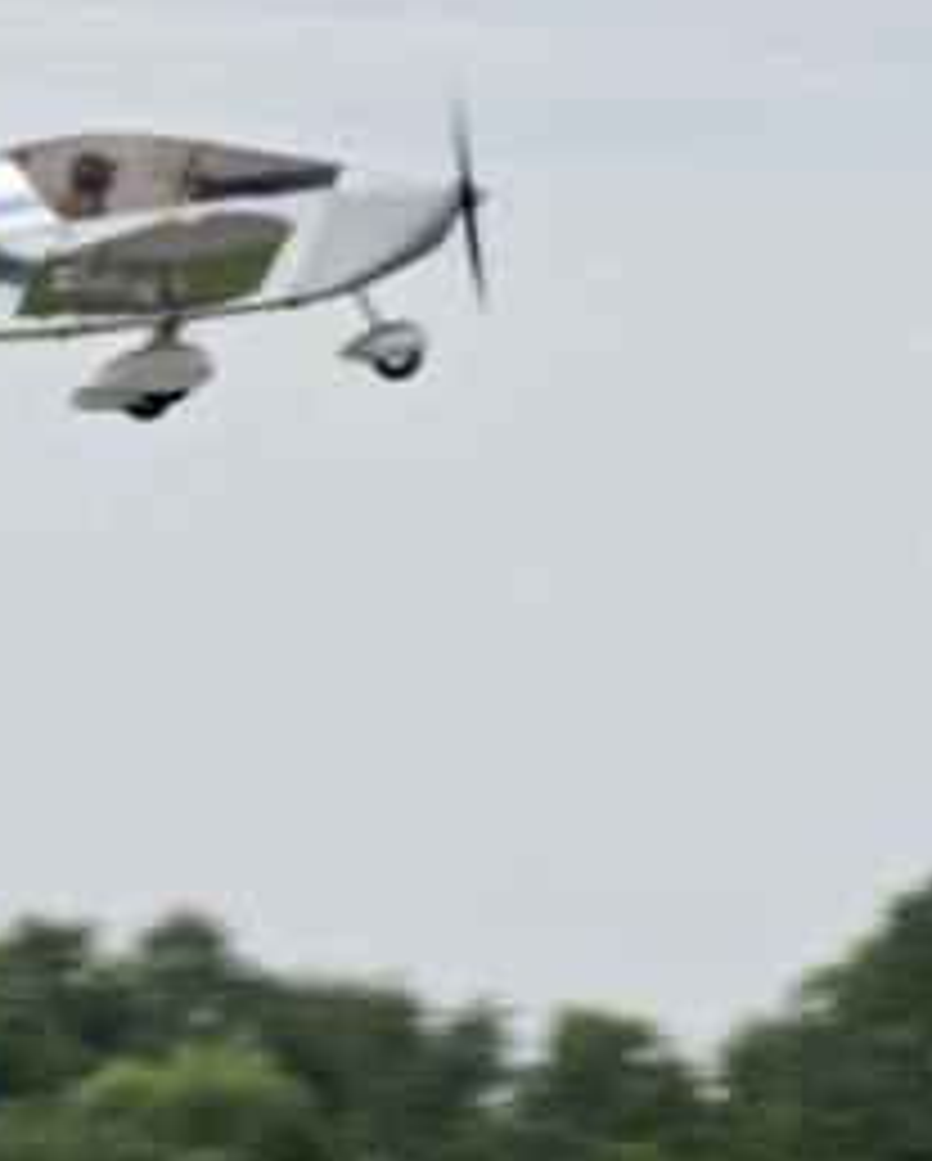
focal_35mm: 838
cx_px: -711
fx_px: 28843
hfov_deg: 1.8
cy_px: 821
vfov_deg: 2.3
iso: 100
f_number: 5.6
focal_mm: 200
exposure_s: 1/250
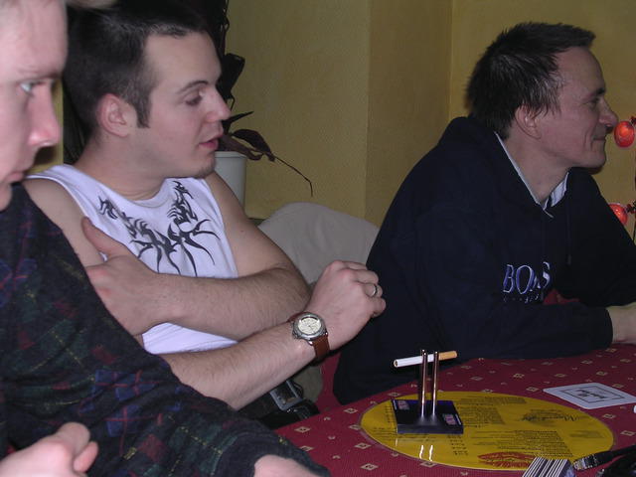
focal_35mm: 53
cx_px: 318
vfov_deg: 27.5
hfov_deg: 36.2
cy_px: 238
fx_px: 974
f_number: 3.2
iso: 100
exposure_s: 1/60.1
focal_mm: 8
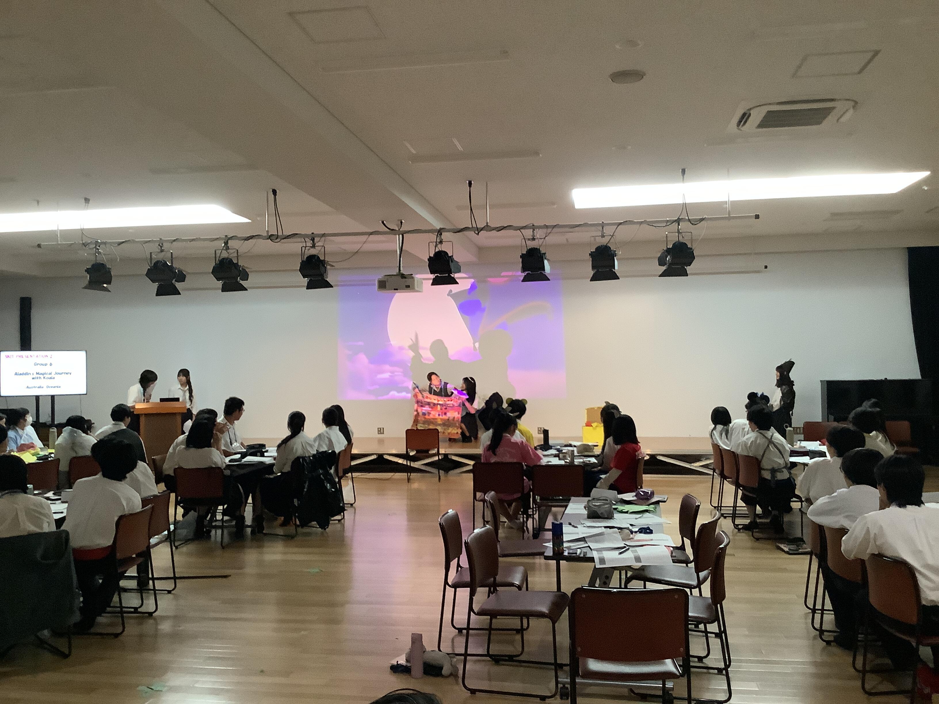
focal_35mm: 31
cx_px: 470
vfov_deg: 45.4
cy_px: 352
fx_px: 841
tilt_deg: +0.8
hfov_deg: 58.4
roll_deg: +1.1
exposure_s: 1/25
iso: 320
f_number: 2.4
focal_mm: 3.3
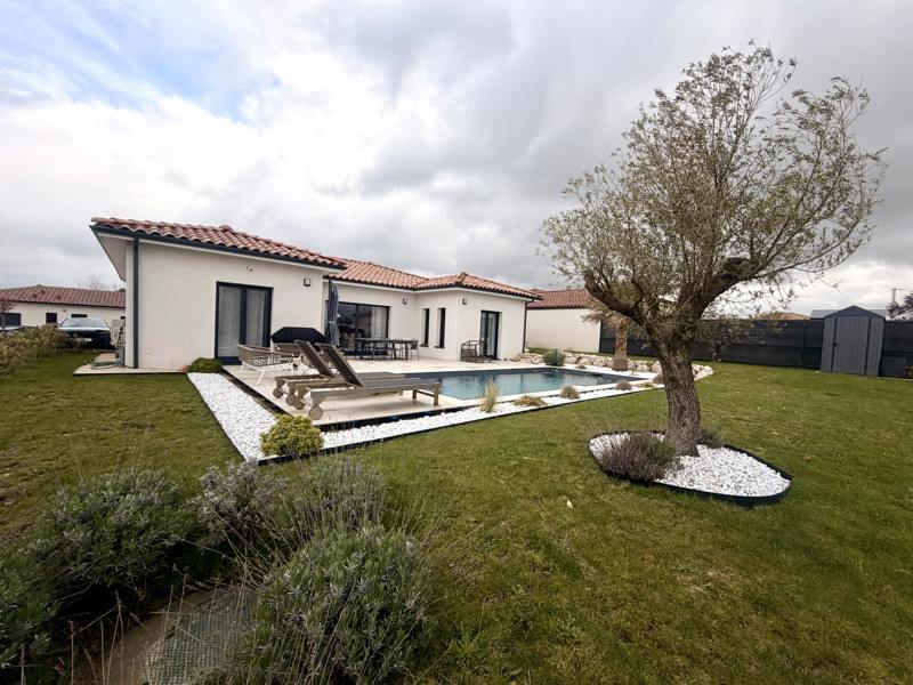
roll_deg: -2.8
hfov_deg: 102.1
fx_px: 369
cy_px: 342
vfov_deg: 85.7
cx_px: 456
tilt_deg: -0.7
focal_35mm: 14
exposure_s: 1/1613
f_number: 2.2
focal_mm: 2.22
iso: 20
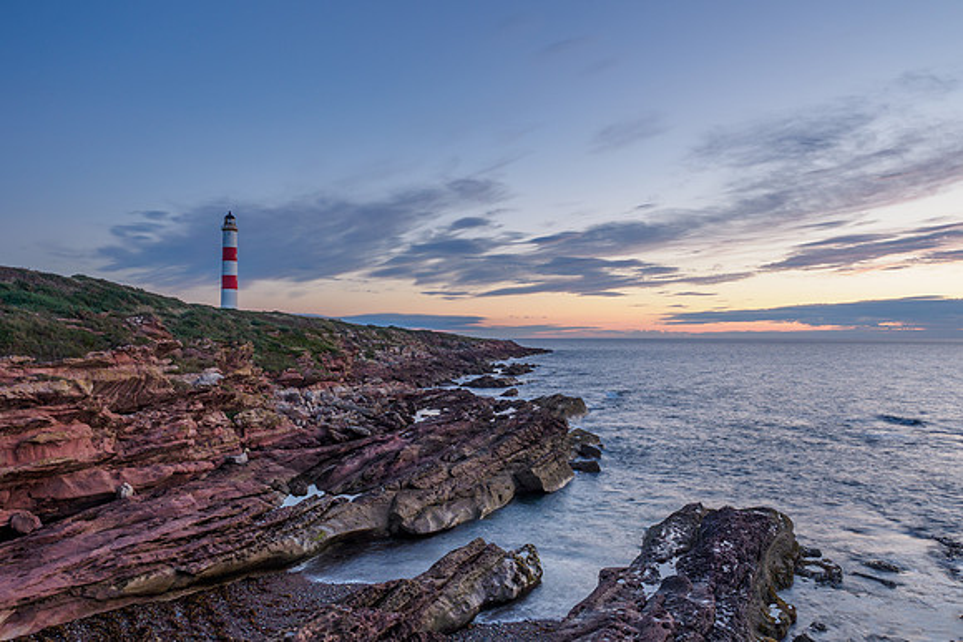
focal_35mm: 26
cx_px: 492
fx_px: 687
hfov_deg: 70.0
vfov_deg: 50.1
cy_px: 327
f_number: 7.1
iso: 200
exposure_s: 1/1.25
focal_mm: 12
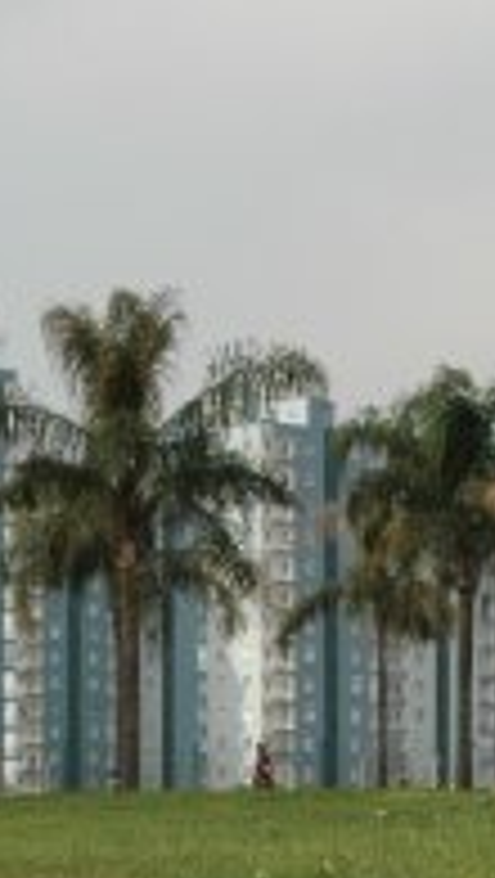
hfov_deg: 7.7
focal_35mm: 157
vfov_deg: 13.5
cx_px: 284
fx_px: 3654
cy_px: 892
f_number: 14
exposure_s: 1/125
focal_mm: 27
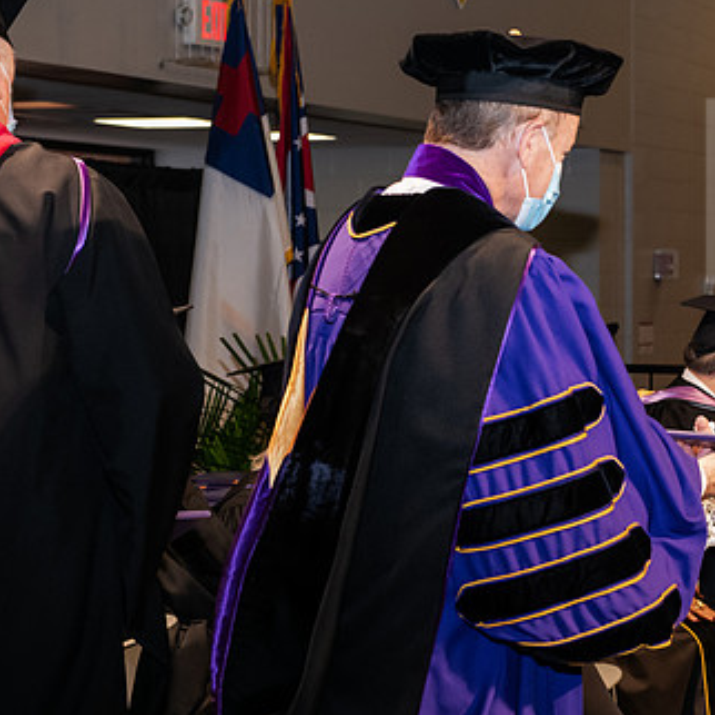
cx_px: 640
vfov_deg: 17.2
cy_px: 367
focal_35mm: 101
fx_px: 2360
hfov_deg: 17.0
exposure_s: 1/200
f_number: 6.3
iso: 1600
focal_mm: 66
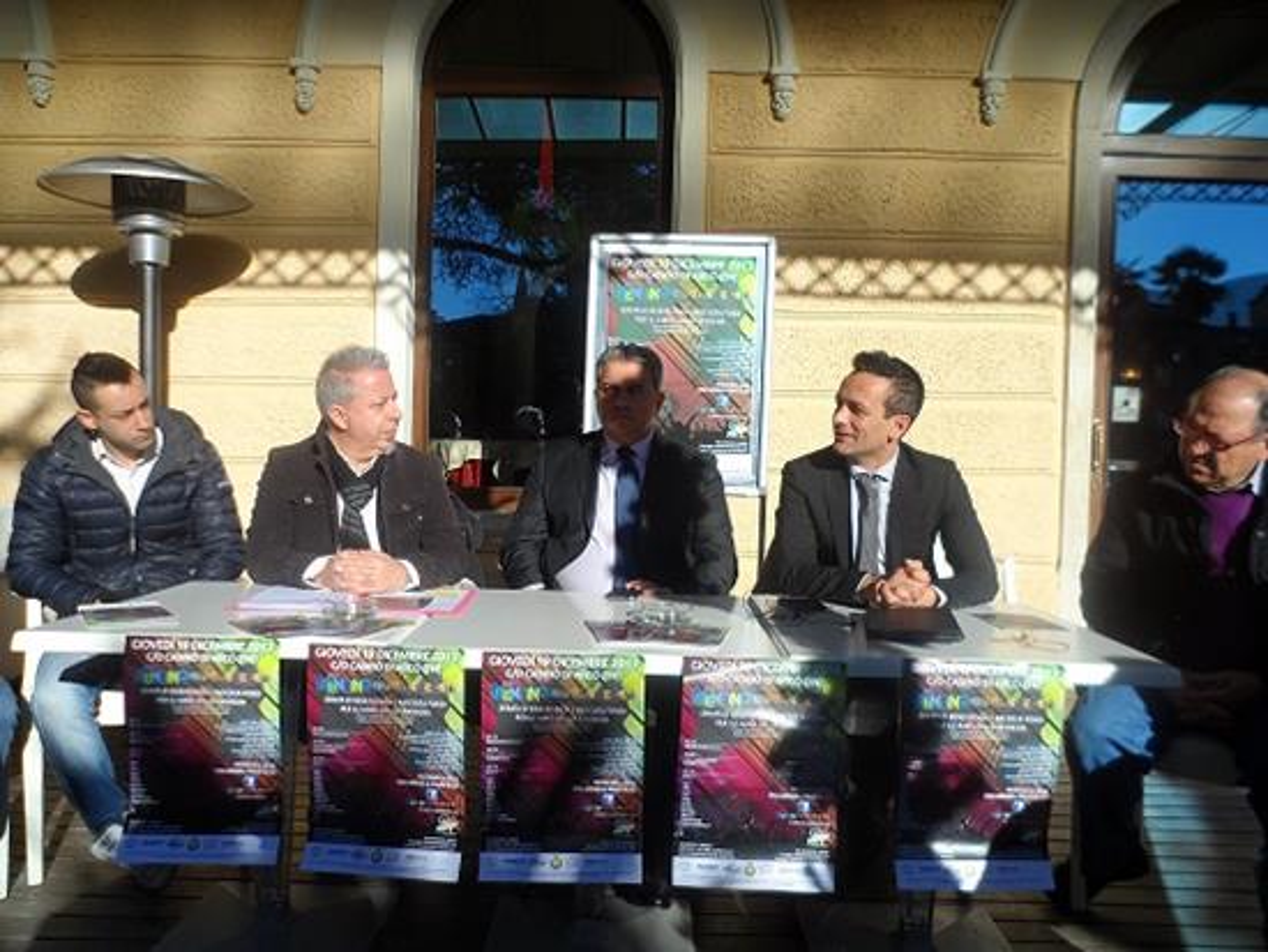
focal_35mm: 26
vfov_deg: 53.1
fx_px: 953
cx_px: 634
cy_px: 476
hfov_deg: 67.3
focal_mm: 4.9
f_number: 3.3
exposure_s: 1/750
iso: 80
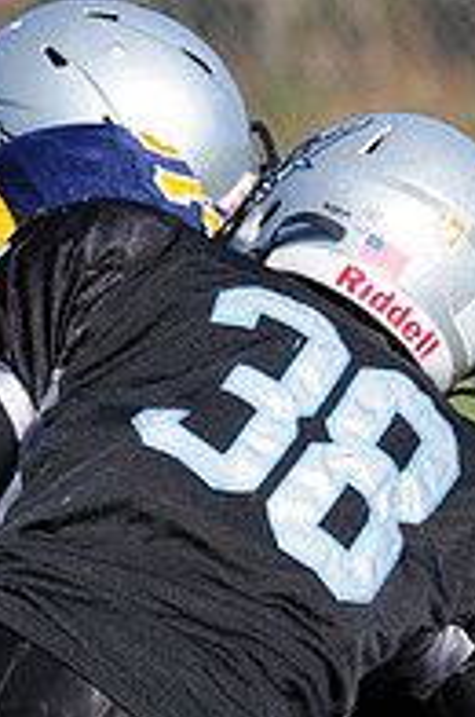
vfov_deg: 1.5
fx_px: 26514
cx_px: 389
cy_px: 1057
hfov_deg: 1.0
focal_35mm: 1335
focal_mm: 300
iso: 200
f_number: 8
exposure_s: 1/500
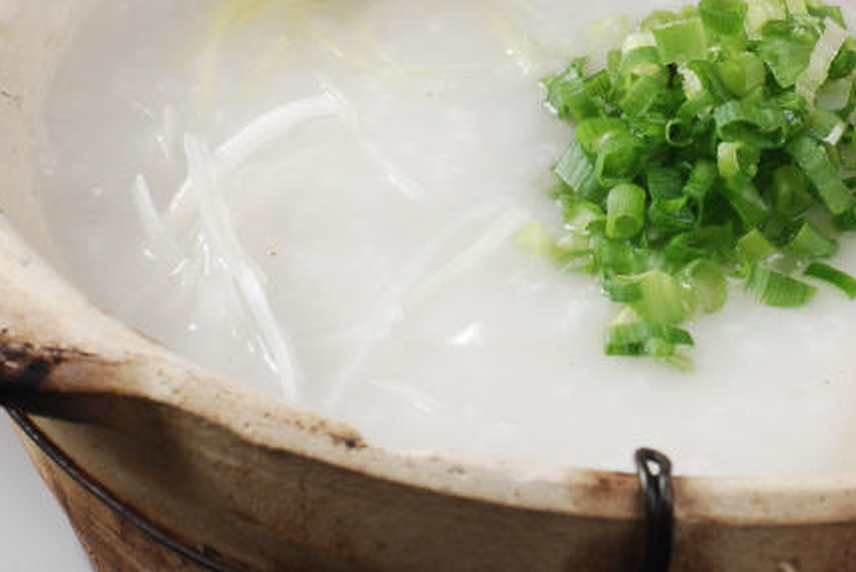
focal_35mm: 180
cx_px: 714
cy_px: 139
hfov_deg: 11.4
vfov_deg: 7.6
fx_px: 4281
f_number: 14
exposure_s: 1/160
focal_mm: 50
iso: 100
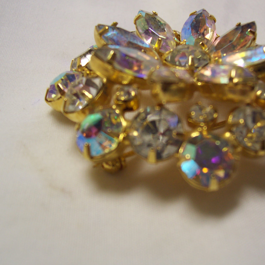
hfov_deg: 38.0
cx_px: 171
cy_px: 132
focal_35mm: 44
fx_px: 381
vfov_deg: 38.3
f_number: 2.8
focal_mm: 5.6
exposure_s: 1/90
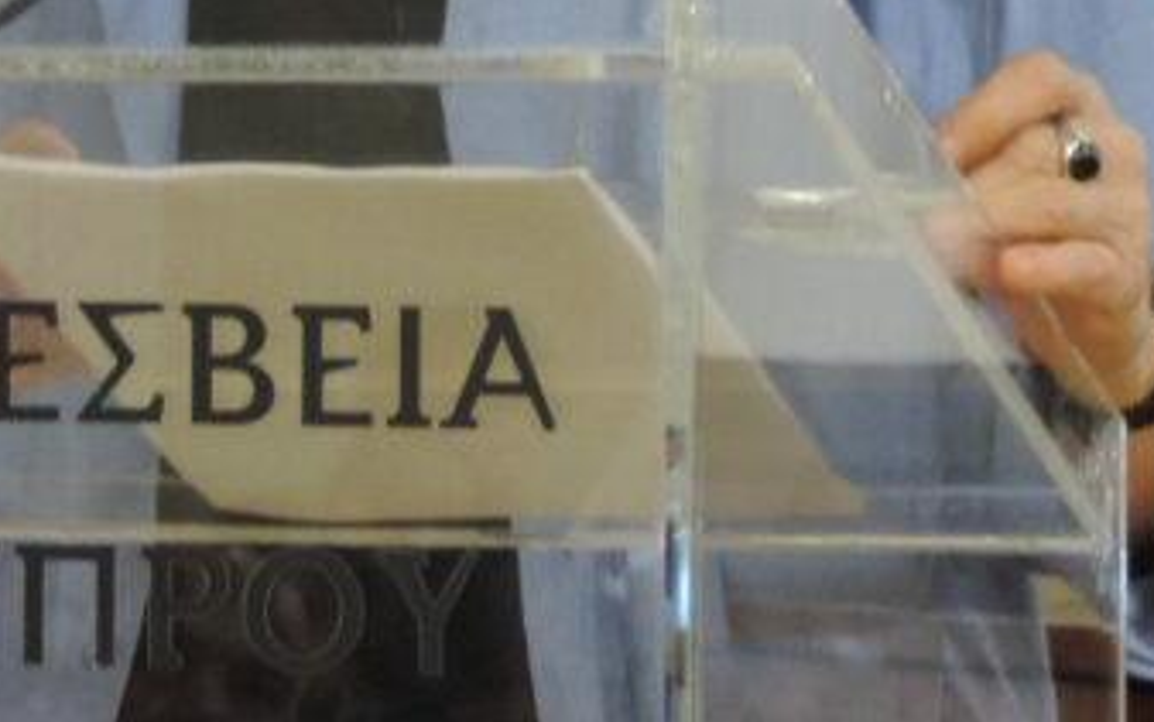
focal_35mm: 435
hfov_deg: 4.8
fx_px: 13688
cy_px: -123
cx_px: -137
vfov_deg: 3.0
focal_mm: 24
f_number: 4.3
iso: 800
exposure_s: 1/25
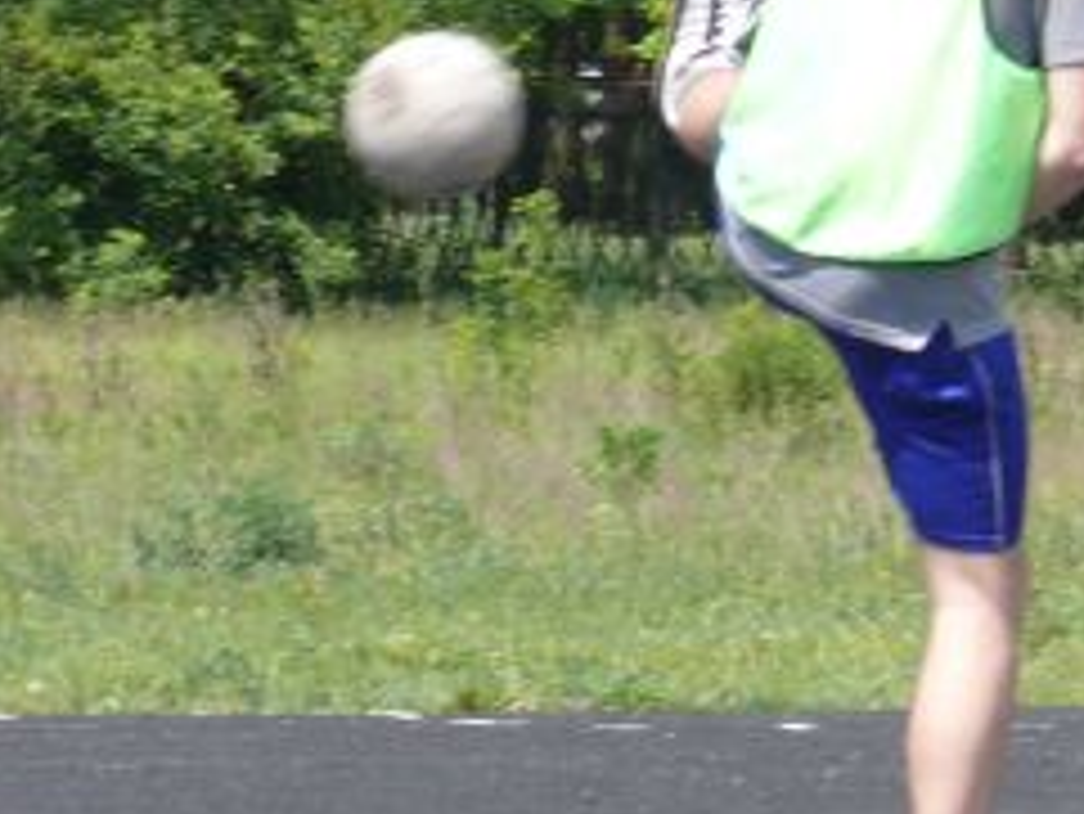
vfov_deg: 2.2
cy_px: 364
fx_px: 21430
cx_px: -81
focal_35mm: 684
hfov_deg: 2.9
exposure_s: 1/250
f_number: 5.6
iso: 100
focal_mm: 43.6
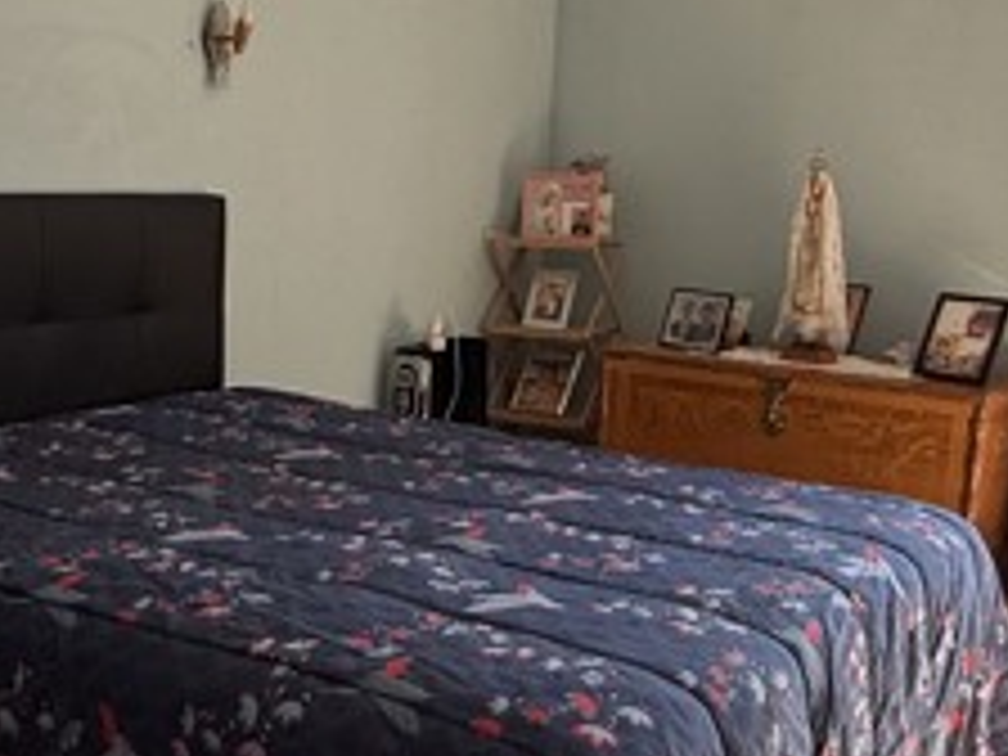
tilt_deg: -10.3
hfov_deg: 38.0
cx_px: 387
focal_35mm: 50
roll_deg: -1.4
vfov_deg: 29.0
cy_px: 450
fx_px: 1456
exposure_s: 1/169
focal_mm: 2.22
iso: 50
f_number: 2.2
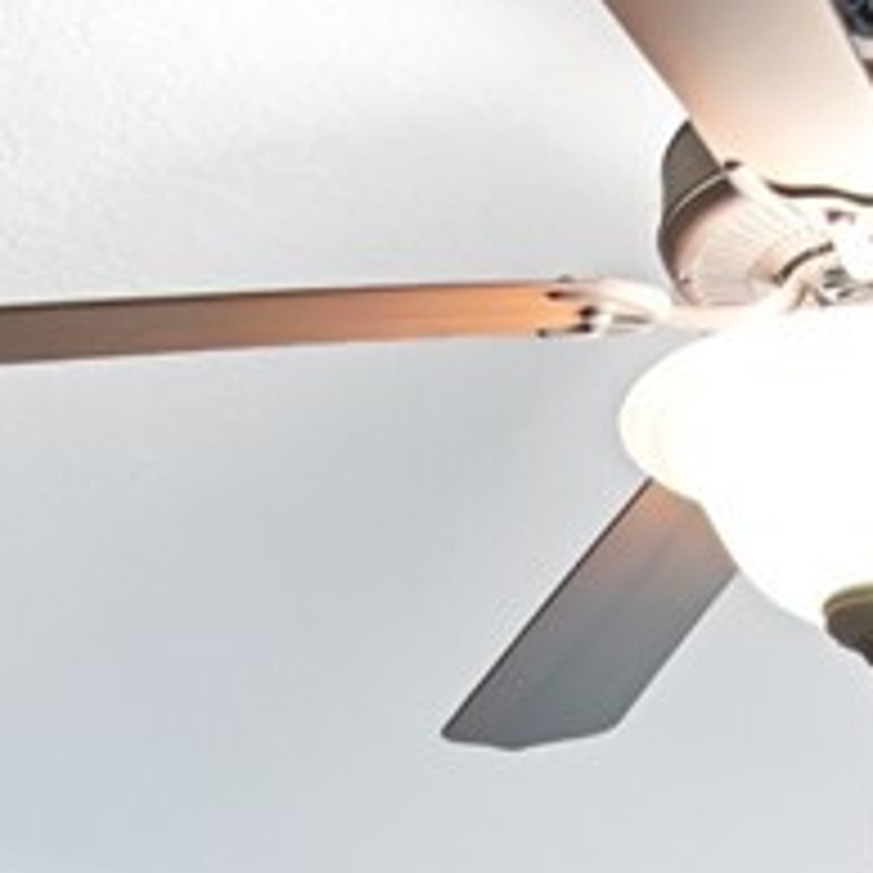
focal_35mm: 146
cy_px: 2286
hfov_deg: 11.9
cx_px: 706
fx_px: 4166
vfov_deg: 10.0
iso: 3200
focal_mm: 10
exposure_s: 1/40
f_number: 6.3
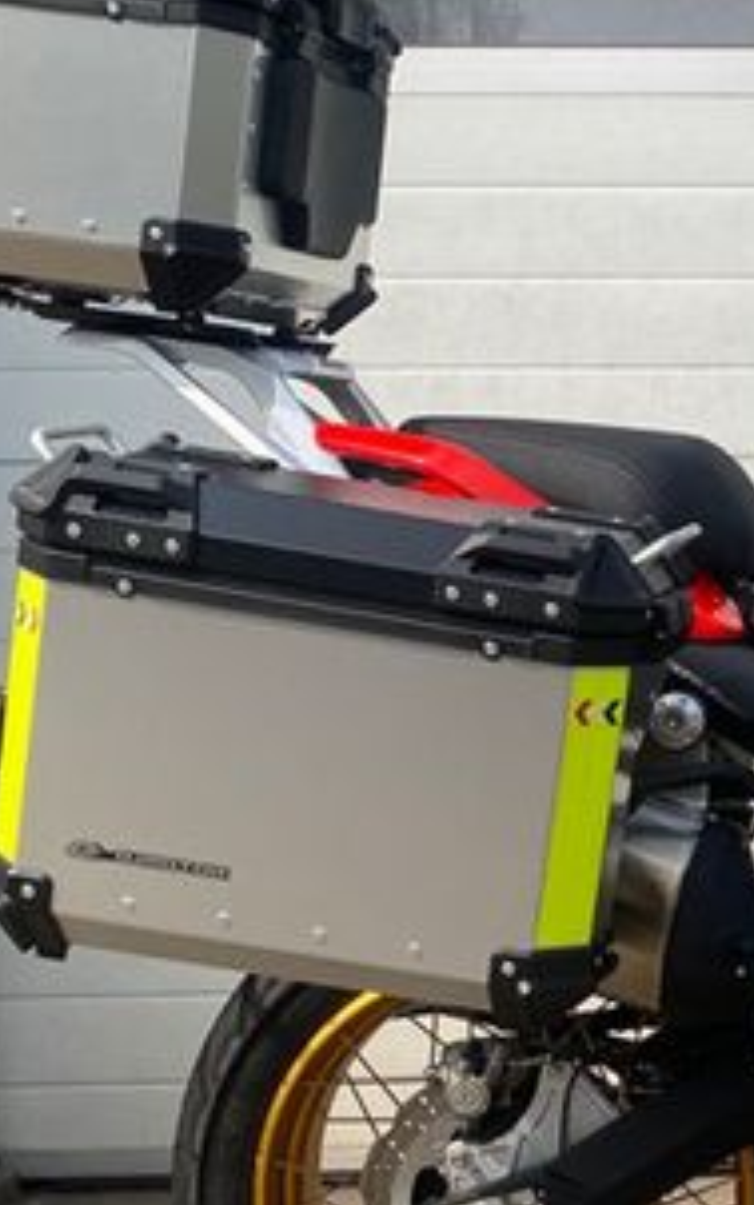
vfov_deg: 28.2
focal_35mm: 73
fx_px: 2398
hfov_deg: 16.1
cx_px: 1189
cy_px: 682
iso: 32
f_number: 1.8
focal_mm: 4.25
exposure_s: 1/2688
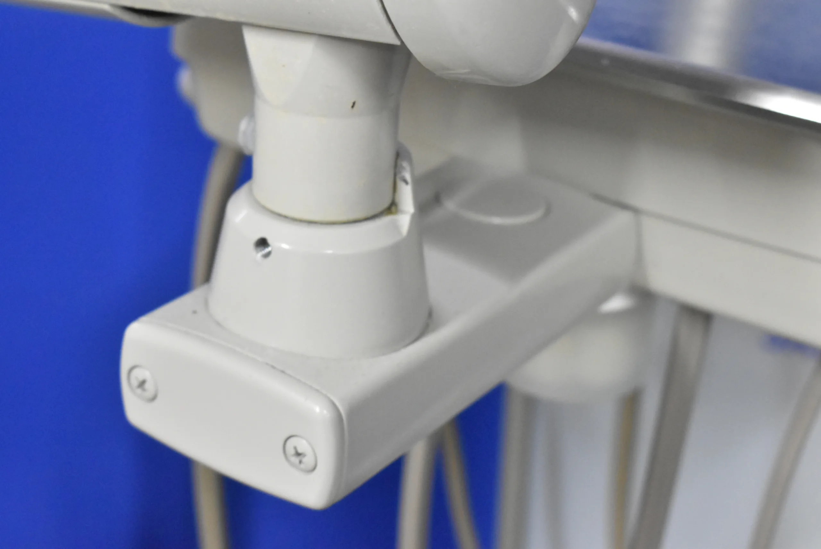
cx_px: 410
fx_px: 1643
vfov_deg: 19.0
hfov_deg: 28.1
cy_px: 274
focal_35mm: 72
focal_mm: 48
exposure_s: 1/80
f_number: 8
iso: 5600
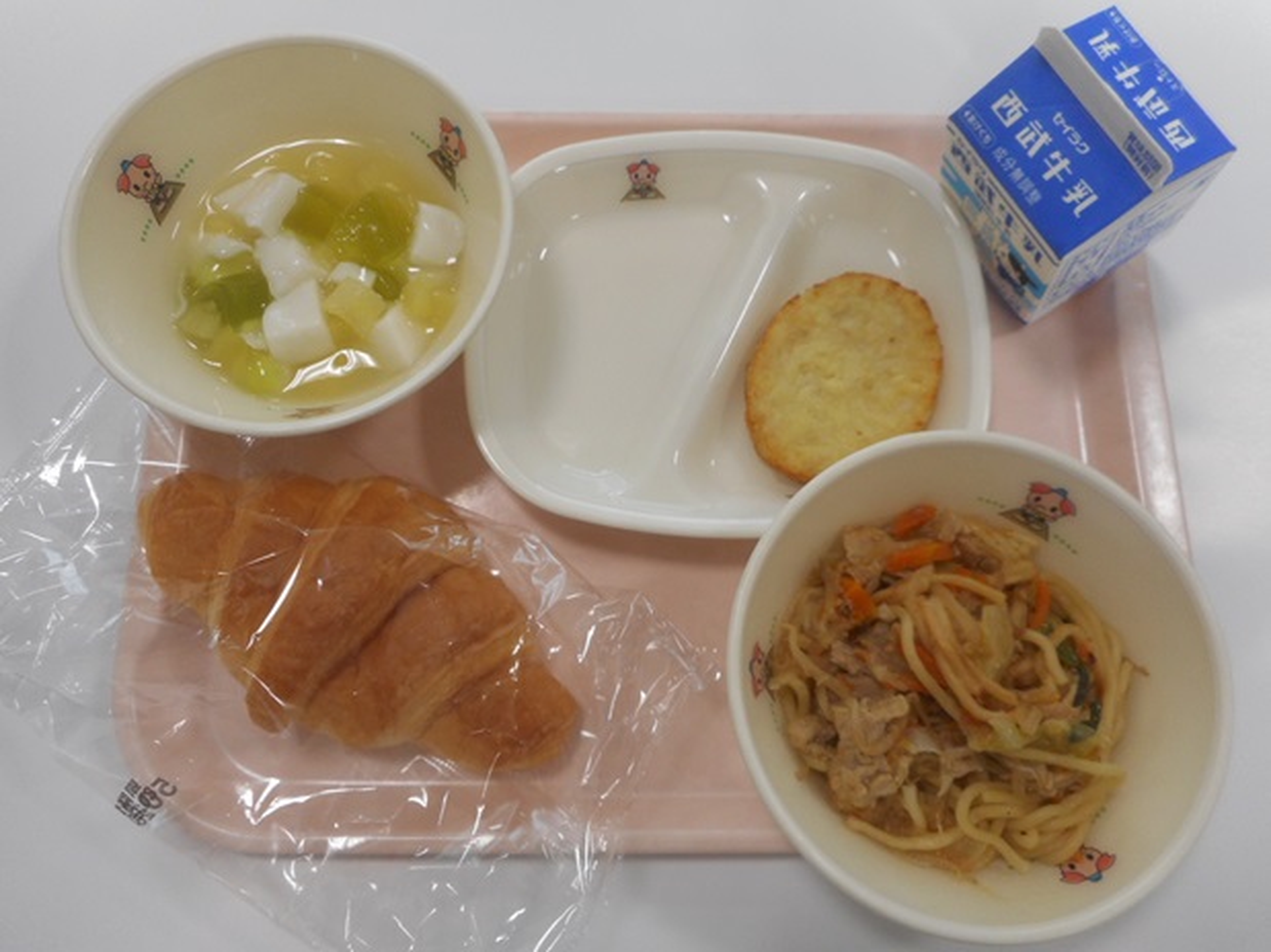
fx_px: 918
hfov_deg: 69.4
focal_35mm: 25
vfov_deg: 54.9
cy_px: 476
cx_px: 636
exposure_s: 1/30
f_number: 3.7
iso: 125
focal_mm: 4.5
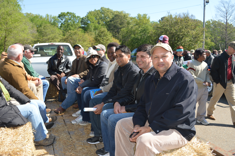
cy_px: 78
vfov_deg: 39.9
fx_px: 215
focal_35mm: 33
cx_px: 118
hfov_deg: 57.3
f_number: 5.6
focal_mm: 22
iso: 100
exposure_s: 1/200
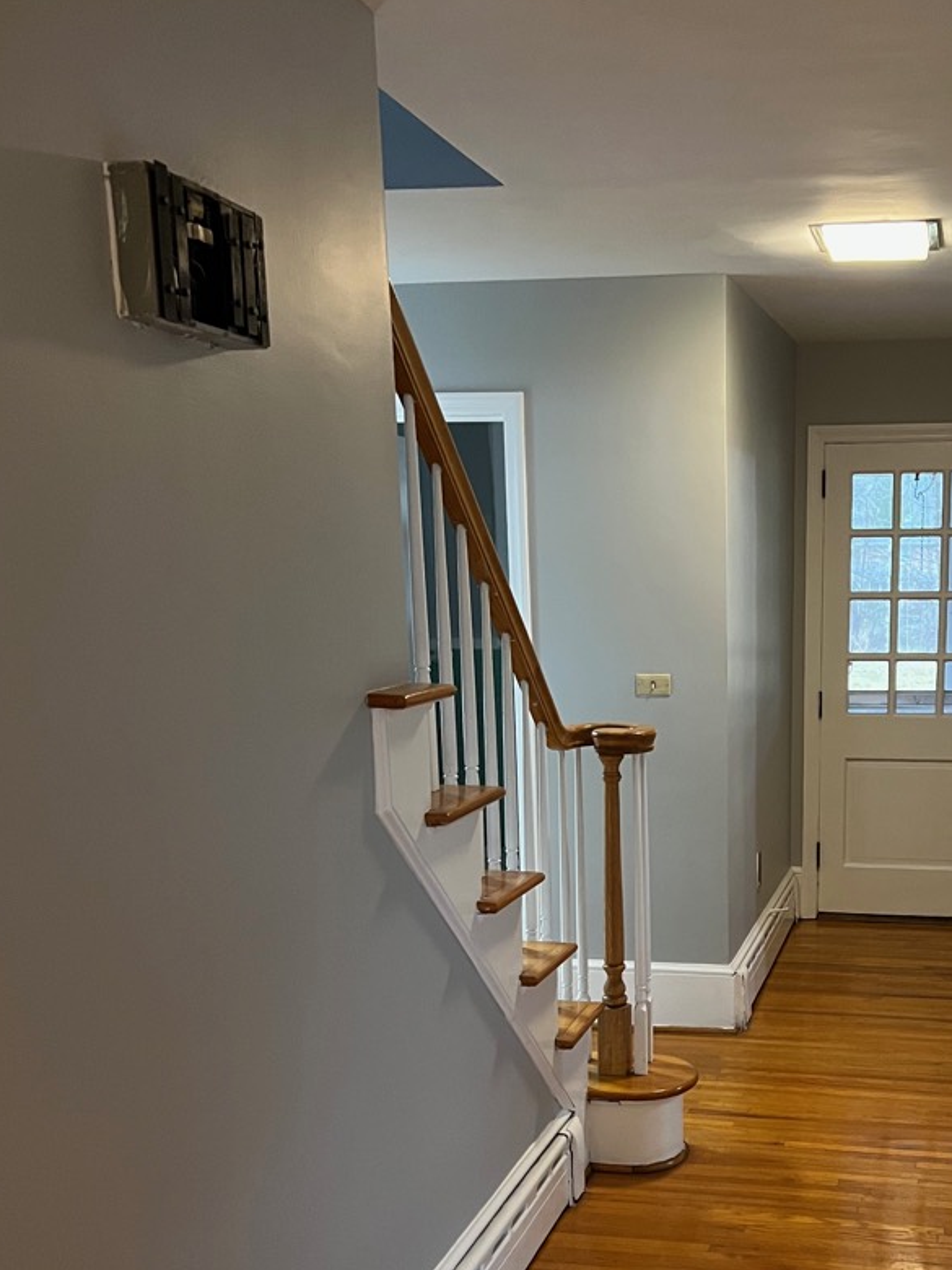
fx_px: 1467
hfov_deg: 35.2
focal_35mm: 40
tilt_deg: -10.5
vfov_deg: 46.1
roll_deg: +0.3
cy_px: 842
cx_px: 711
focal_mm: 5.7
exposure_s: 1/40
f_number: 1.5
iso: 500
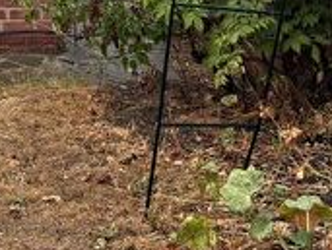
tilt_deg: -0.9
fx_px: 942
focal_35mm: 98
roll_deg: +1.4
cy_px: -129
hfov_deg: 19.1
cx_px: -41
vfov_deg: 14.1
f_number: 1.78
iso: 100
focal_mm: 6.76
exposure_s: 1/428
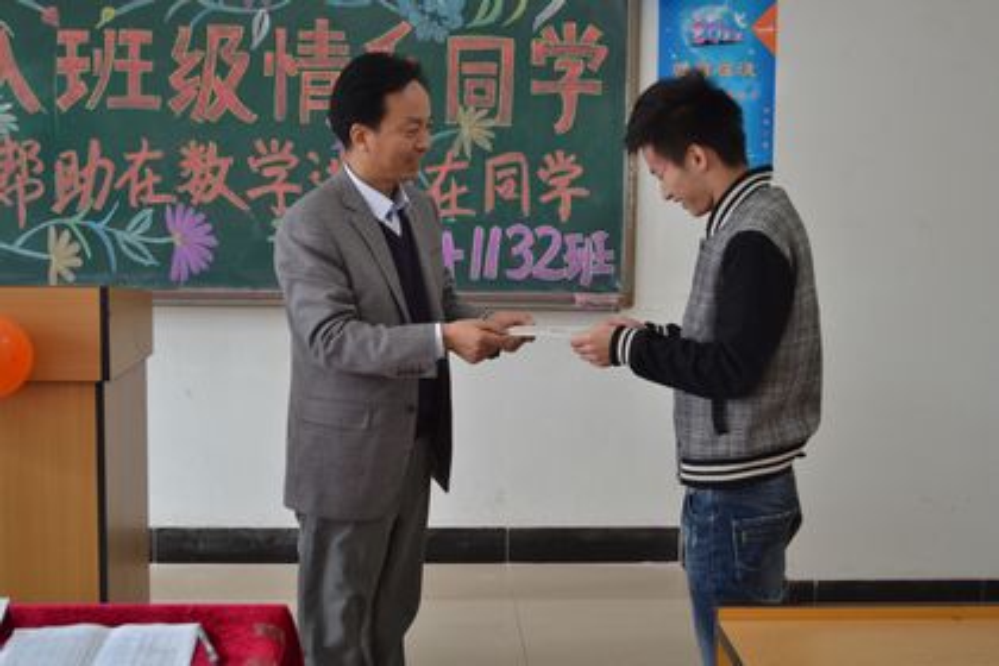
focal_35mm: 48
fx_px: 1332
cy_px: 333
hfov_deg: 41.1
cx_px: 500
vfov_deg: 28.1
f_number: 4.8
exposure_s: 1/80
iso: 400
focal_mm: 32
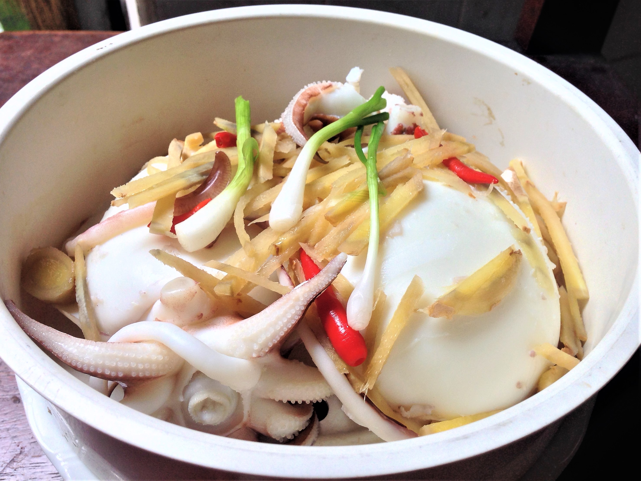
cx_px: 320
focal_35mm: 33
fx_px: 611
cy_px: 240
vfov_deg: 43.0
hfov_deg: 55.3
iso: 50
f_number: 2.4
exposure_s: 1/129
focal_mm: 4.12
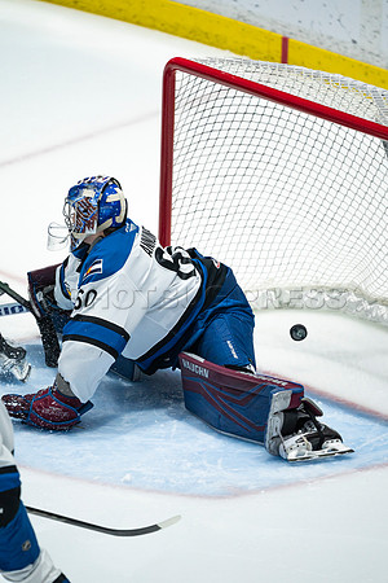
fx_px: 9699
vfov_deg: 3.4
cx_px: 194
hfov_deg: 2.3
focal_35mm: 600
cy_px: 292
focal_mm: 600
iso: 2000
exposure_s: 1/1000
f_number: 4
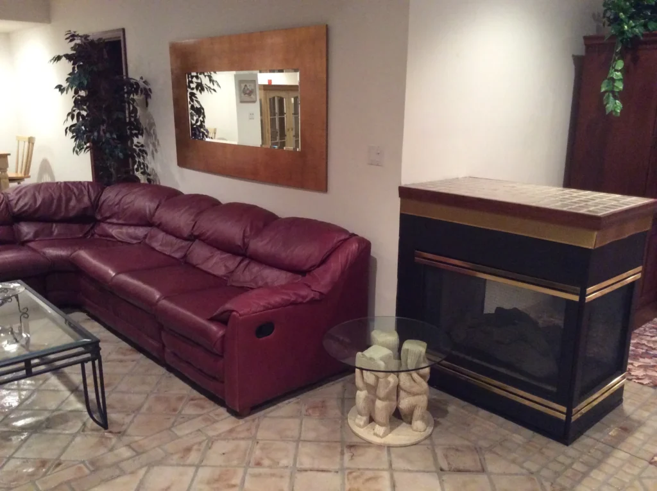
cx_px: 328
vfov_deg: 42.8
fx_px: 625
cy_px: 246
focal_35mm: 33
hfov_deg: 55.4
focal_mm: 3.3
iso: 400
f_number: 2.4
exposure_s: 1/15
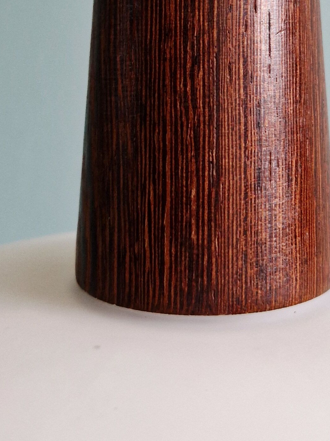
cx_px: 224
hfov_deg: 22.1
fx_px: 839
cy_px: 65
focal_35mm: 66
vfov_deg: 28.5
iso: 400
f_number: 1.8
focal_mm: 5.4
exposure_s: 1/100
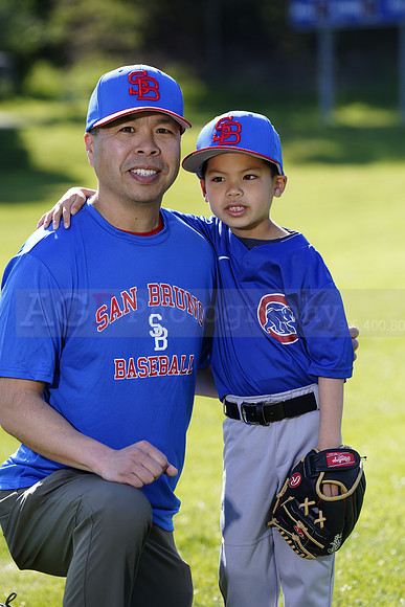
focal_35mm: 176
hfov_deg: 7.8
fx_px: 2968
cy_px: 304
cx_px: 202
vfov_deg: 11.7
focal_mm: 176
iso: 100
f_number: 5
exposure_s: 1/250
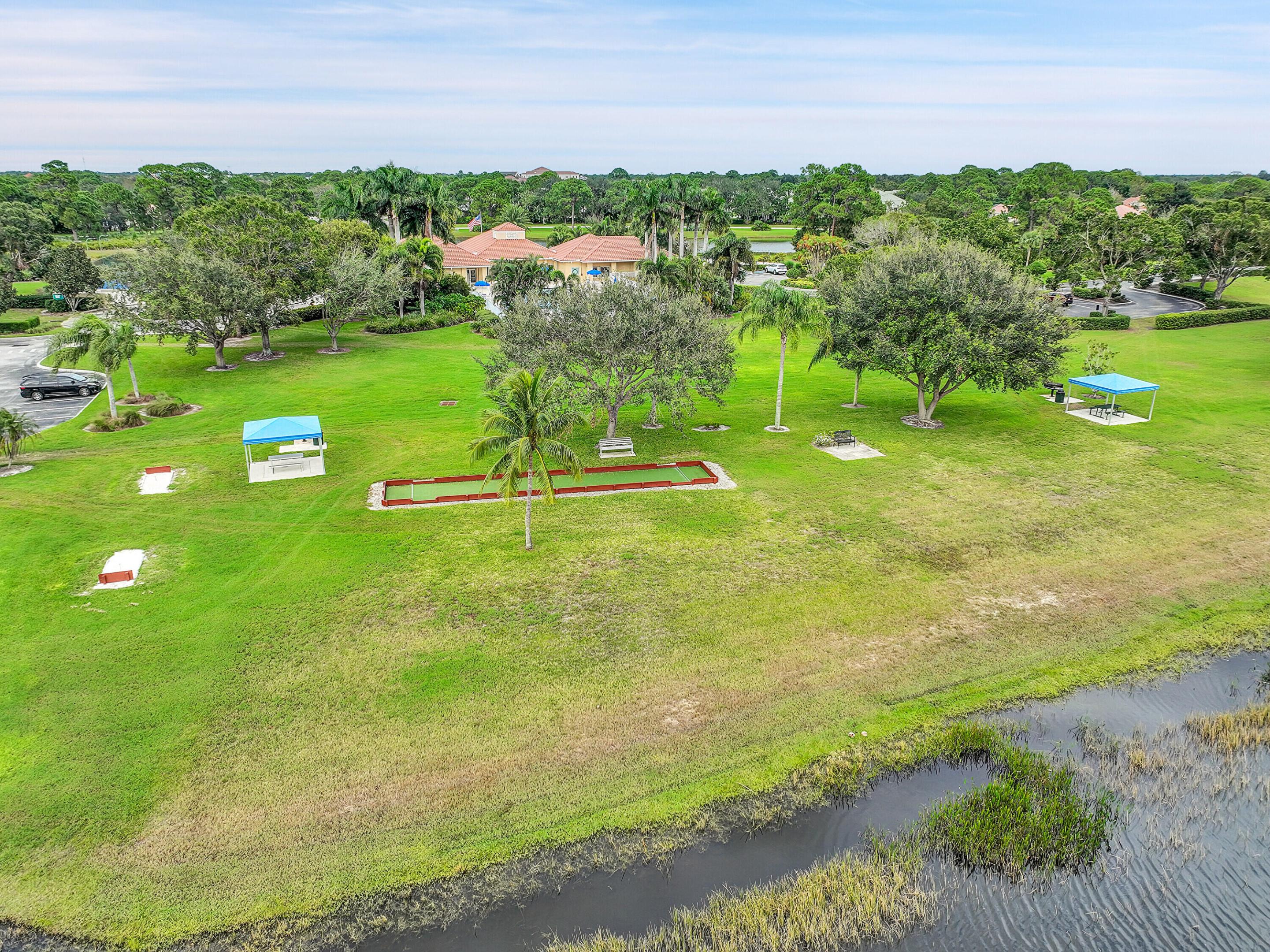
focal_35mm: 24
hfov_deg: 71.6
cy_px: 476
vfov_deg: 56.8
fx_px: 880
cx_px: 635
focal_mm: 12.3
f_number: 2.8
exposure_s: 1/640
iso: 120
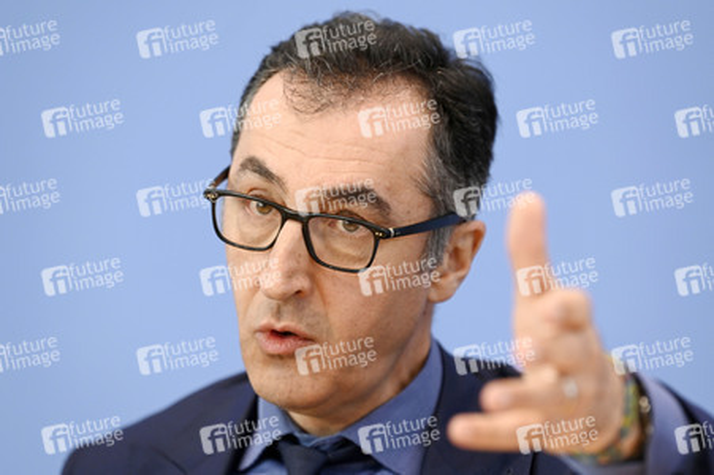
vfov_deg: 6.9
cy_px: 238
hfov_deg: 10.3
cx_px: 357
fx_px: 3964
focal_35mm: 200
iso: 2500
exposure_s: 1/1000
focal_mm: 200
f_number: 4
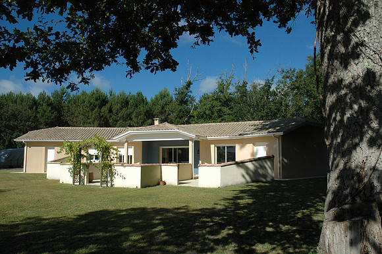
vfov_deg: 47.9
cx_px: 191
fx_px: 286
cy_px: 127
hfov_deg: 67.4
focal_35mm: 27
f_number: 11
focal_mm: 18
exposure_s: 1/500
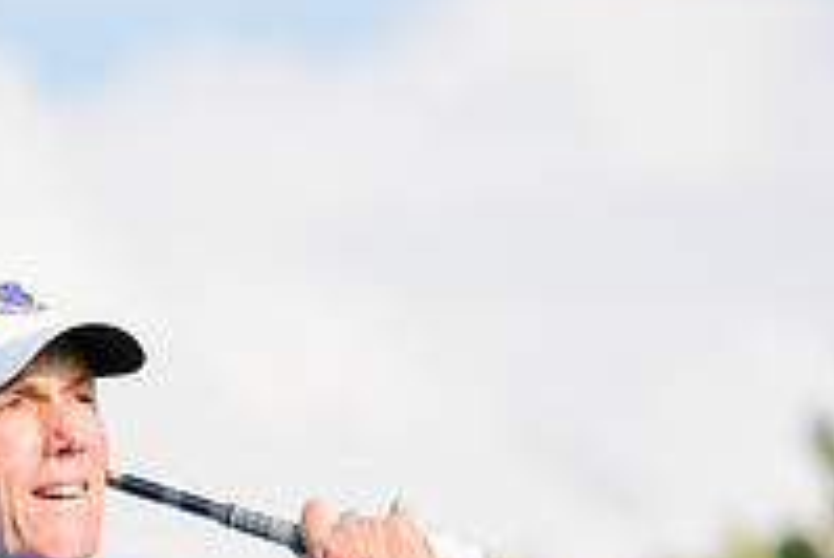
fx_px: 14860
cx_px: 113
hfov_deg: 3.2
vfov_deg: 2.1
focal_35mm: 641
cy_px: 761
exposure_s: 1/2000
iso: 640
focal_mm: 220
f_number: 5.6
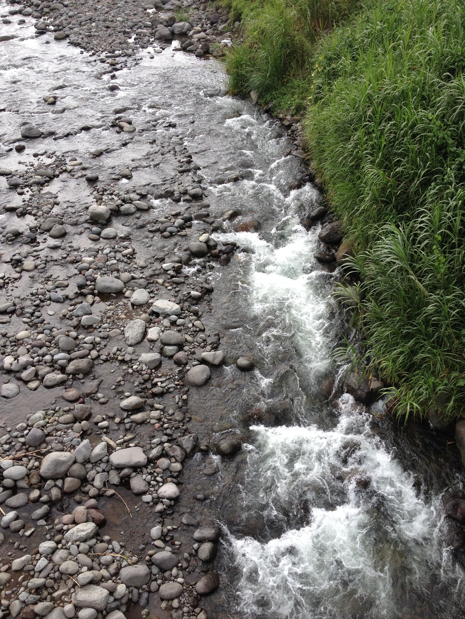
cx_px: 232
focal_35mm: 35
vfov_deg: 52.6
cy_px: 310
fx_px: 627
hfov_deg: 40.7
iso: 50
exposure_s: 1/277
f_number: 2.4
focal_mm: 4.28
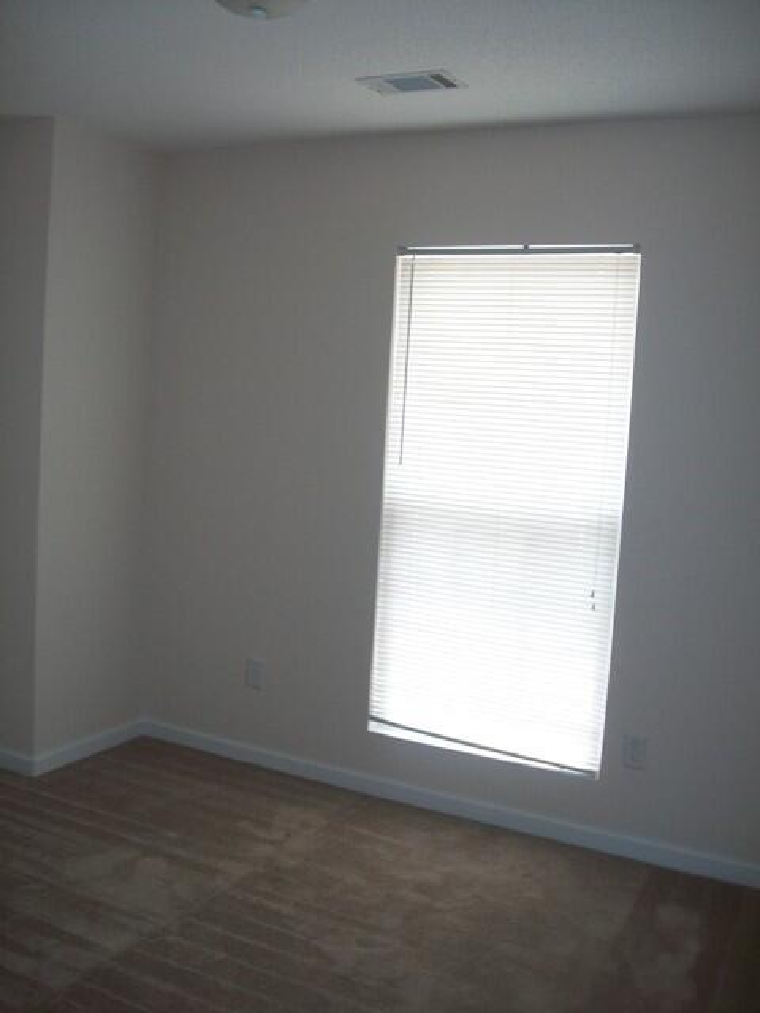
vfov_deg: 56.8
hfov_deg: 44.2
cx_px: 380
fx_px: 937
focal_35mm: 32
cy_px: 506
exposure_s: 1/30
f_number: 2.9
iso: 80
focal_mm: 5.7
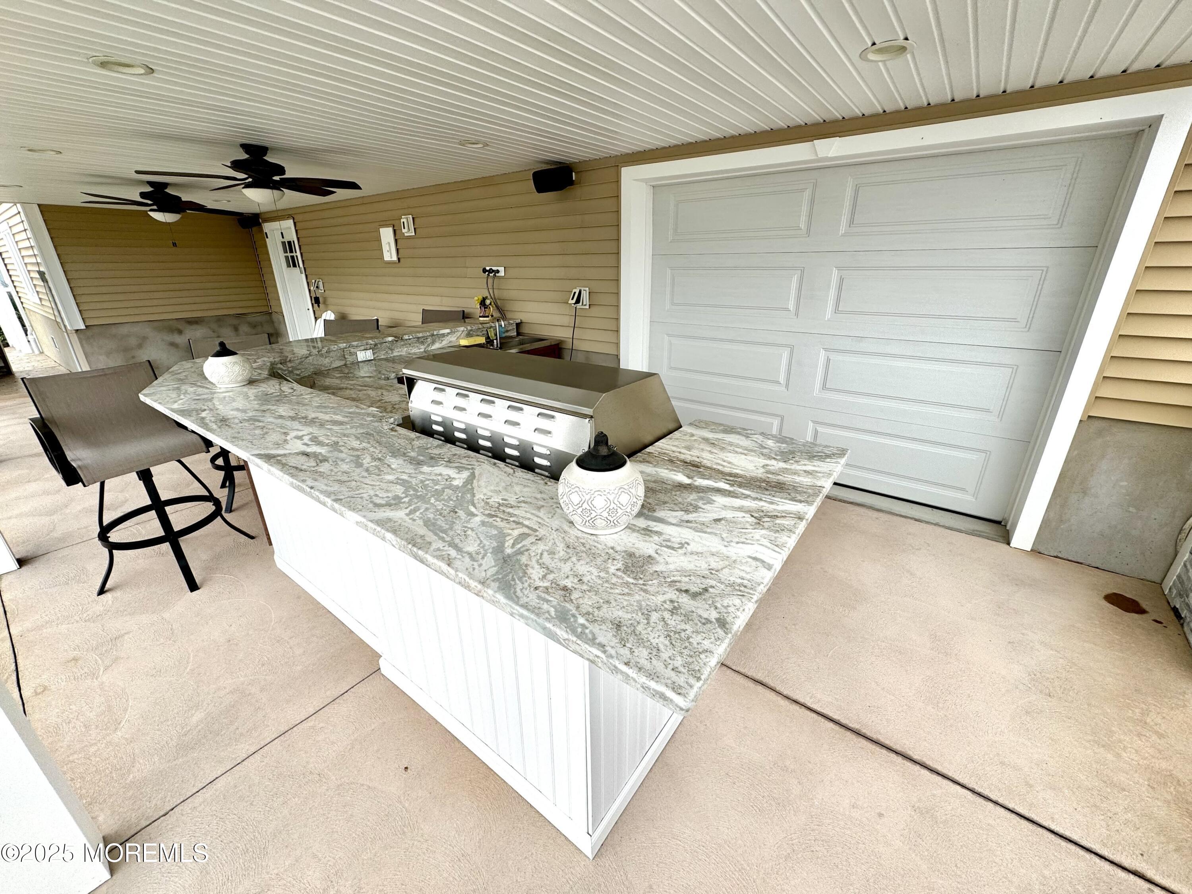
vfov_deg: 85.7
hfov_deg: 102.1
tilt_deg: -21.5
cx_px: 596
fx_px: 482
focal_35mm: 14
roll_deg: +0.6
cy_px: 447
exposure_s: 1/868
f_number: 2.2
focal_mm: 2.22
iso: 50
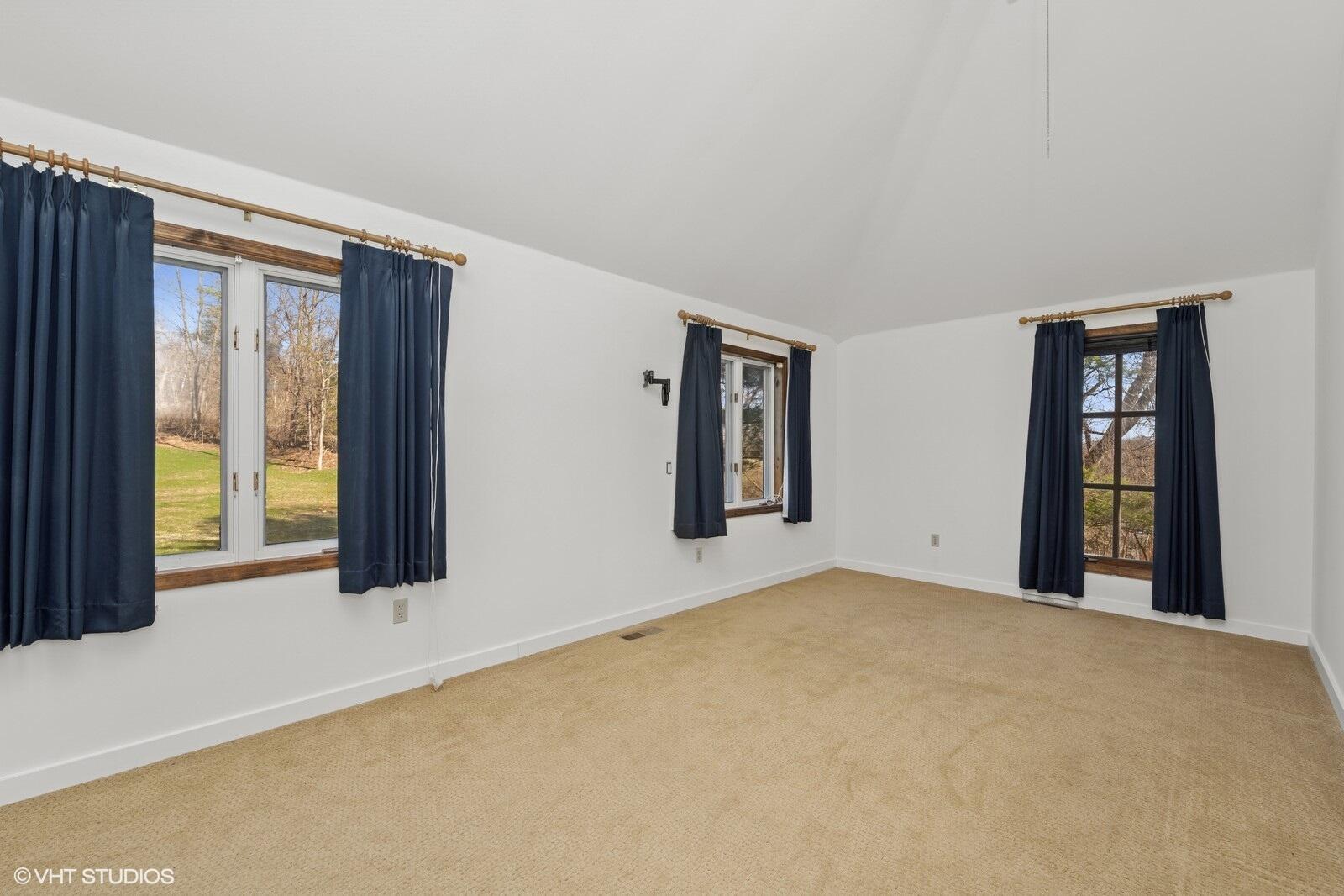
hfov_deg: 104.3
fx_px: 523
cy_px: 448
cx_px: 672
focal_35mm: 14
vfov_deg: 81.2
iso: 200
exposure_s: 1/100
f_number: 8
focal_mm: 14
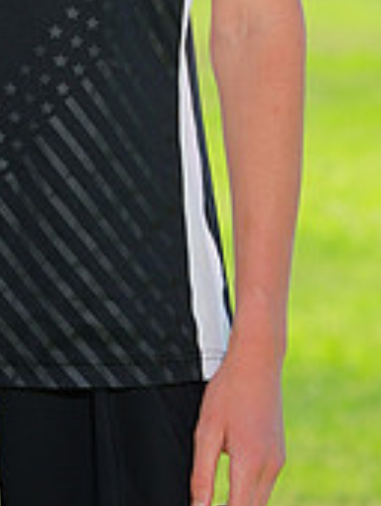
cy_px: -241
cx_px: 12
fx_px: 11418
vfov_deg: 2.5
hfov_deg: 1.9
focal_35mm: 780
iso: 200
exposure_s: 1/200
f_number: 10
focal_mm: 238
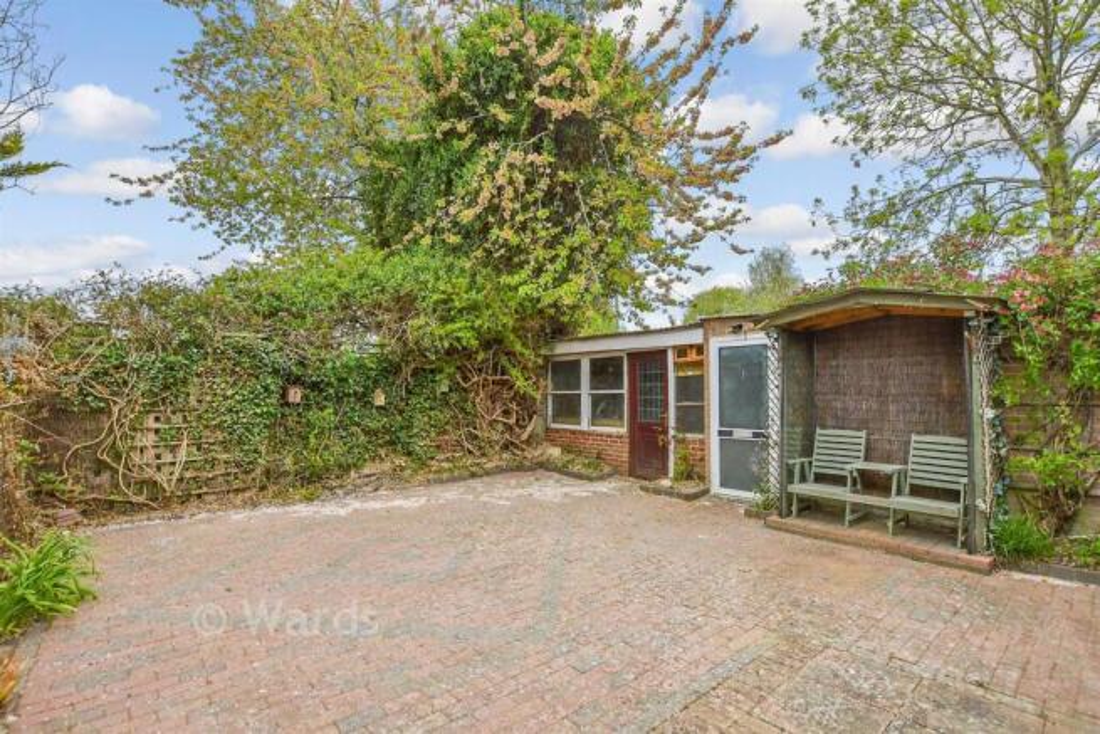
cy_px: 367
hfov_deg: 100.4
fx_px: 458
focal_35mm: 15
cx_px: 550
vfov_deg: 77.4
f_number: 8
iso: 320
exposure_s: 1/100
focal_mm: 10
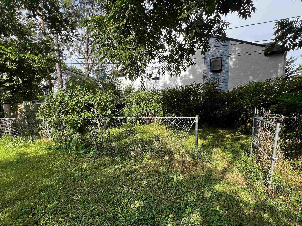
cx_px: 149
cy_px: 129
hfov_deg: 98.2
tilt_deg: -8.7
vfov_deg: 81.3
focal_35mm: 15
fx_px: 131
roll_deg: +2.8
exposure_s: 1/297
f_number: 1.8
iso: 32
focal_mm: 1.57
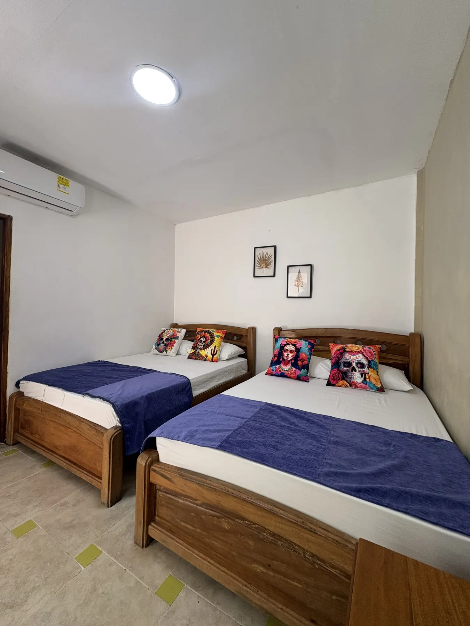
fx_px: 253
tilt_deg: -0.2
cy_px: 313
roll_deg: -1.3
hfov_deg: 85.7
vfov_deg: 102.1
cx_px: 235
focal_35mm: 14
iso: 125
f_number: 2.2
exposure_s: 1/99
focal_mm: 2.22
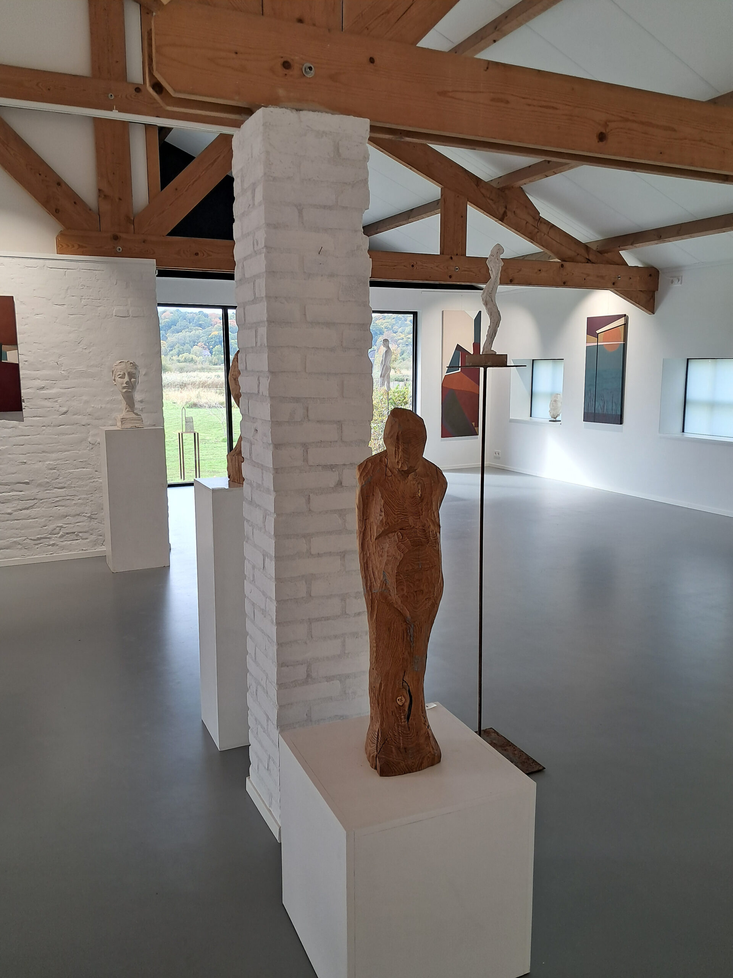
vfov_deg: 65.3
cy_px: 489
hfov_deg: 51.4
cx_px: 366
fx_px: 762
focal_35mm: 27
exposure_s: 1/50
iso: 50
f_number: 1.8
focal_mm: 4
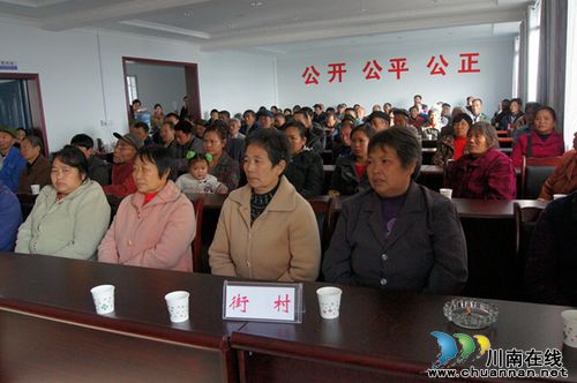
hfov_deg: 62.0
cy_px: 192
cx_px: 288
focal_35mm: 30
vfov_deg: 43.5
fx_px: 480
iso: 1600
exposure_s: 1/200
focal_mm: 20
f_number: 7.1
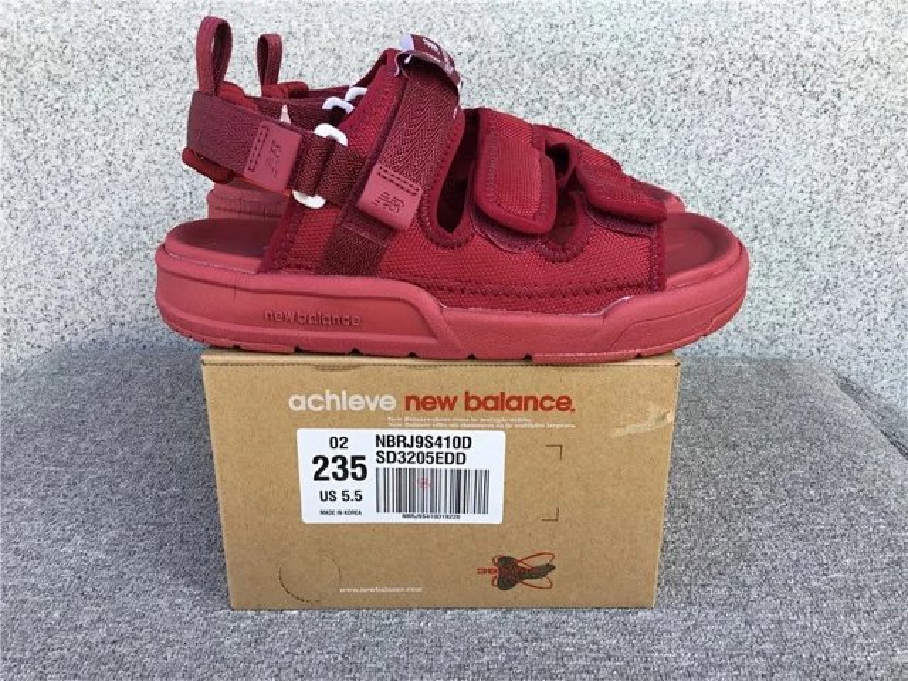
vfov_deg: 45.4
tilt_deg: -21.0
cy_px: 340
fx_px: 813
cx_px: 454
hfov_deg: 58.4
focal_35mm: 31
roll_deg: -0.2
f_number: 2.4
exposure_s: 1/126
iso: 25
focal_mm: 3.3
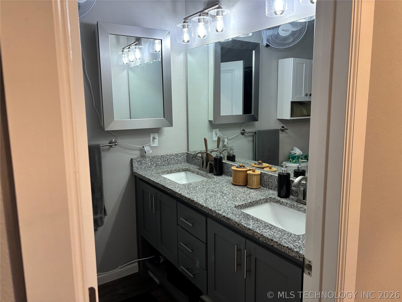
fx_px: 302
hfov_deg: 67.3
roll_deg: +0.3
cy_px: 151
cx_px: 201
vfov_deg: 53.1
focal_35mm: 26
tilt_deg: -9.4
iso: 250
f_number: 1.6
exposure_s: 1/60
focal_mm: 5.96
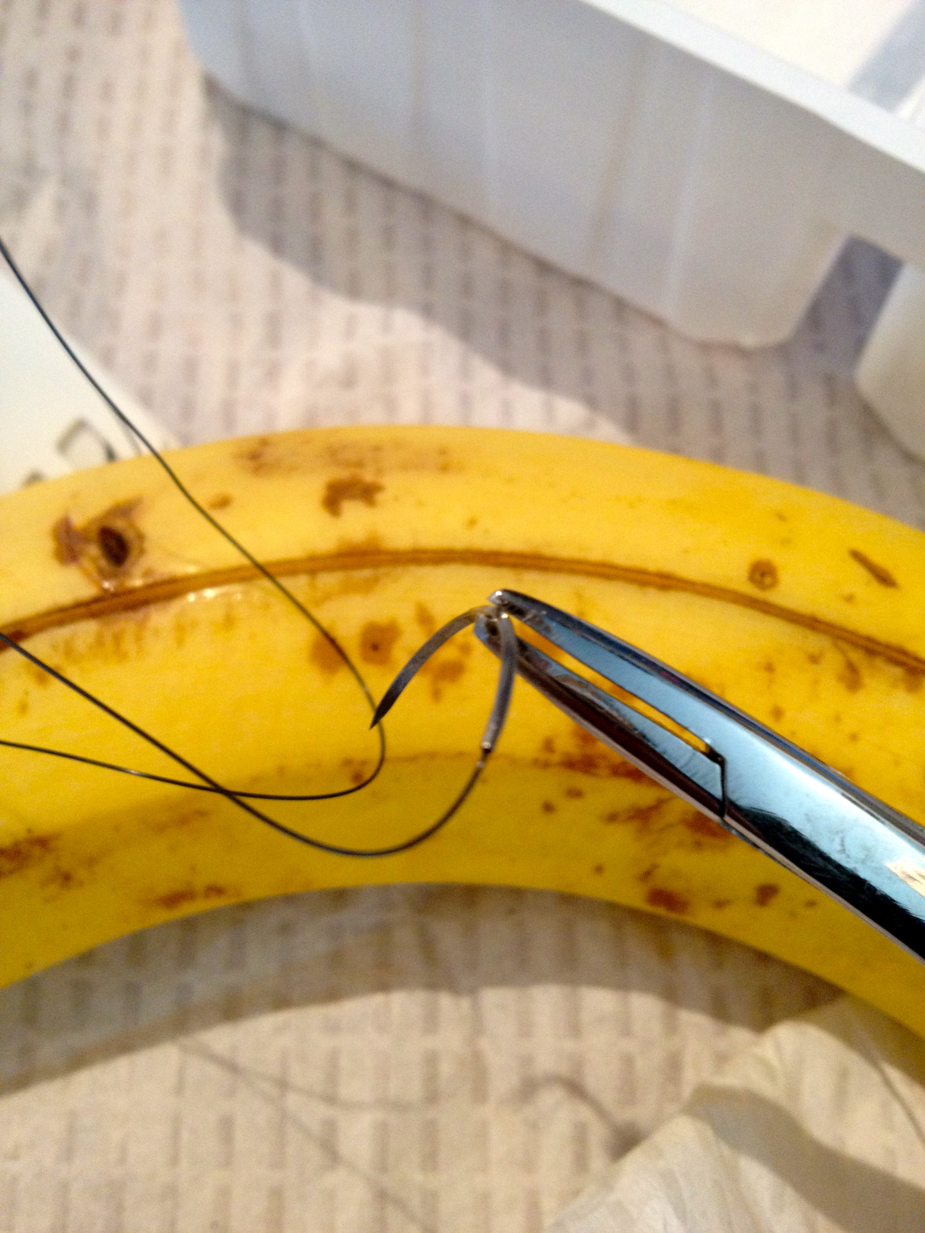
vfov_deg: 52.6
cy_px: 616
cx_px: 462
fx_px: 1247
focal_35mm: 35
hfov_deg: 40.7
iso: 160
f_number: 2.4
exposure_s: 1/20
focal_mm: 4.28
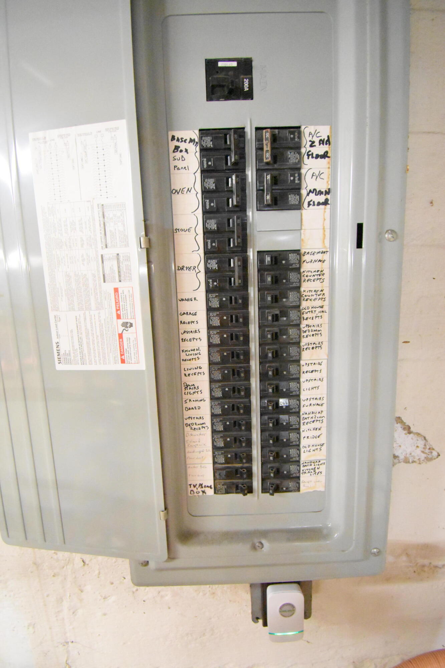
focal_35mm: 15
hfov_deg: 77.3
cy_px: 334
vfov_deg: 100.4
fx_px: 278
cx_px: 222
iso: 12800
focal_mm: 10
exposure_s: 1/40
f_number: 4.5
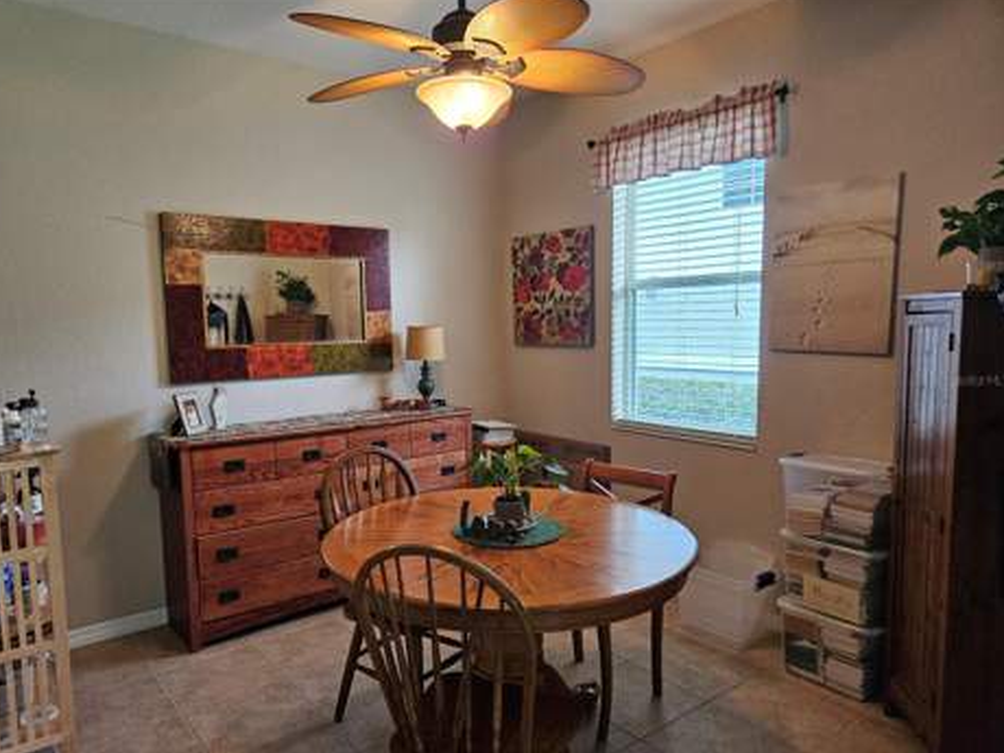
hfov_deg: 71.6
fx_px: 696
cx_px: 489
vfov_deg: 56.8
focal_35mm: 24
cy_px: 380
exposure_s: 1/120
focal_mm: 5.4
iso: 500
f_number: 1.8
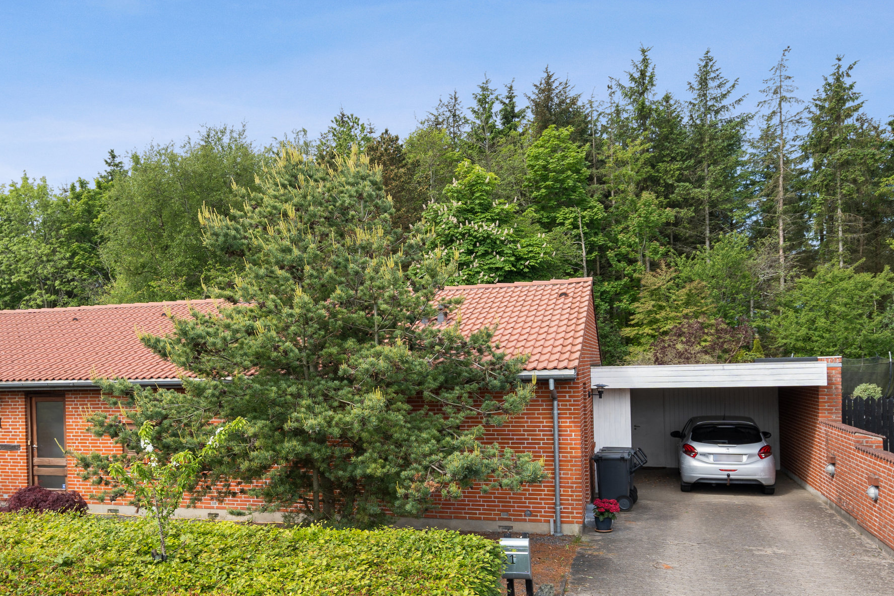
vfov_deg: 40.3
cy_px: 428
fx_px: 795
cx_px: 348
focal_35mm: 32
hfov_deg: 58.1
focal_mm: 19
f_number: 5.6
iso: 100
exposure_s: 1/200
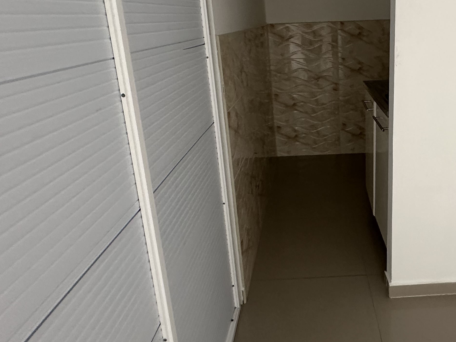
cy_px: 126
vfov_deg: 46.3
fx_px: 395
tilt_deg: -12.4
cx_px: 320
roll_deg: +1.1
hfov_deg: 58.0
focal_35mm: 30
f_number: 2.2
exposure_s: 1/60
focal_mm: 2.22
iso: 320
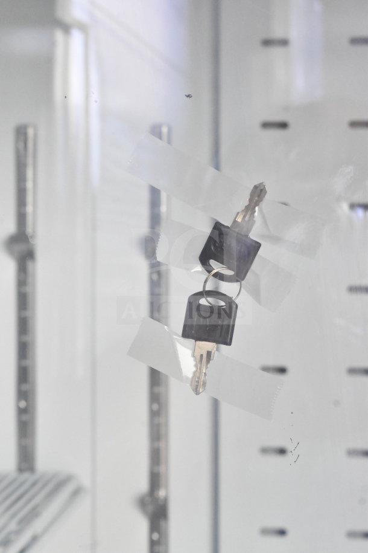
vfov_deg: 24.6
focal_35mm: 82
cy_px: 276
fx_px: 1265
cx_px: 184
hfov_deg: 16.6
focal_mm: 55
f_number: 11
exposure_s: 1/500
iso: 6400
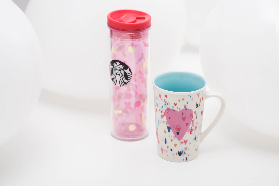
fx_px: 814
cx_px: 140
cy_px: 93
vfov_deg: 13.1
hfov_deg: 19.4
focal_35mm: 105
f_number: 5
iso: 31
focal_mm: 105
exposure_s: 1/200
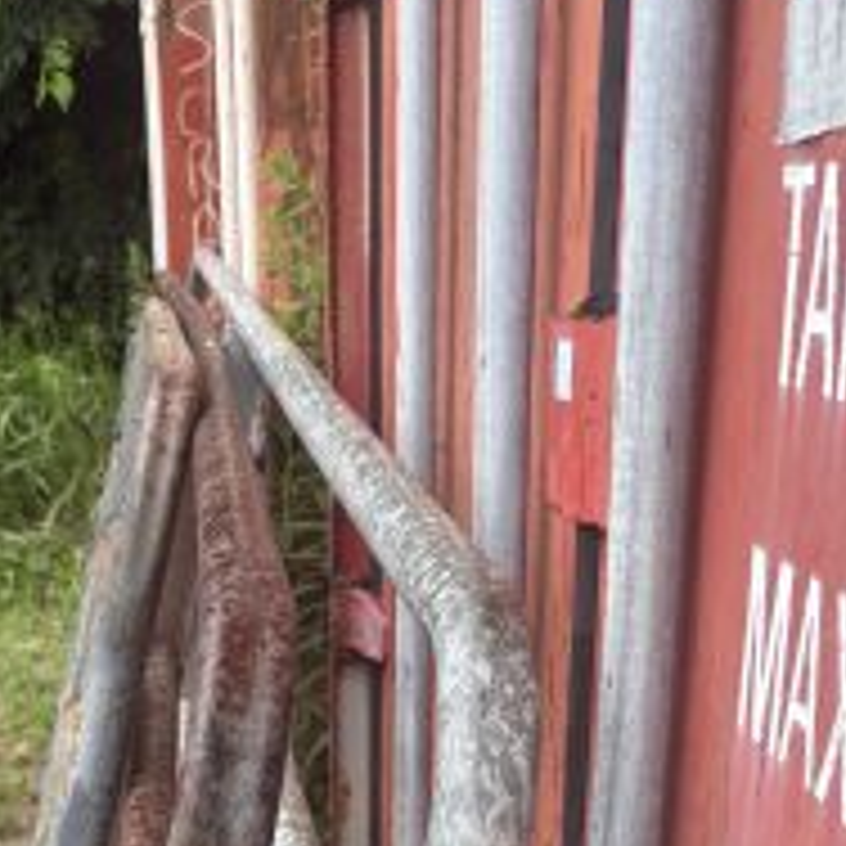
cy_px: 1058
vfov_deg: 24.9
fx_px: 1687
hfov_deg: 27.8
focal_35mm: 61
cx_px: 218
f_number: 1.6
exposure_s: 1/591
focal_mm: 5.96
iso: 50
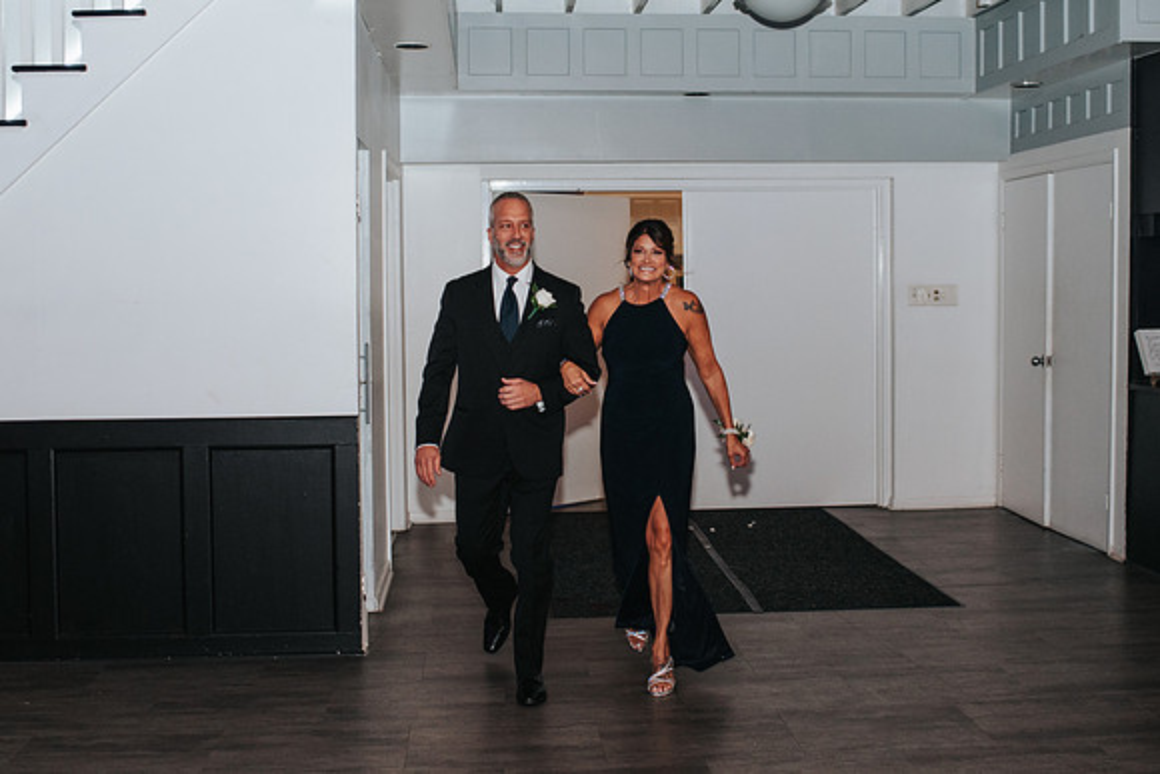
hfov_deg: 41.9
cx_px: 597
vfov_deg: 28.6
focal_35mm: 47
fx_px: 1516
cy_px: 343
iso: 1000
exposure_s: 1/200
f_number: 2.8
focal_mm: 35
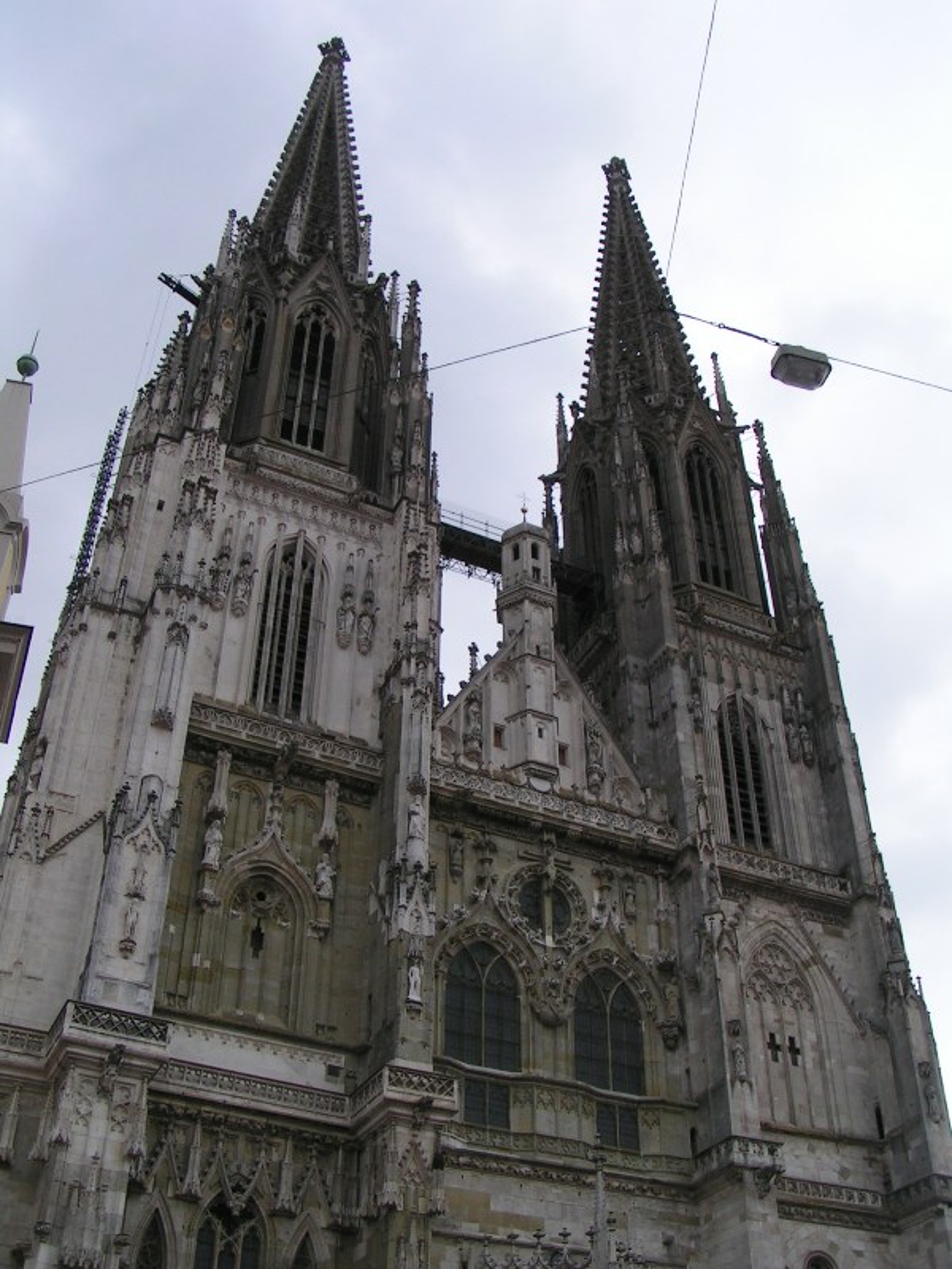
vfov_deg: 49.0
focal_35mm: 38
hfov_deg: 37.7
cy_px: 634
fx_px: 1393
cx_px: 476
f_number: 5.6
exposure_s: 1/320
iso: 50
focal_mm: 5.8
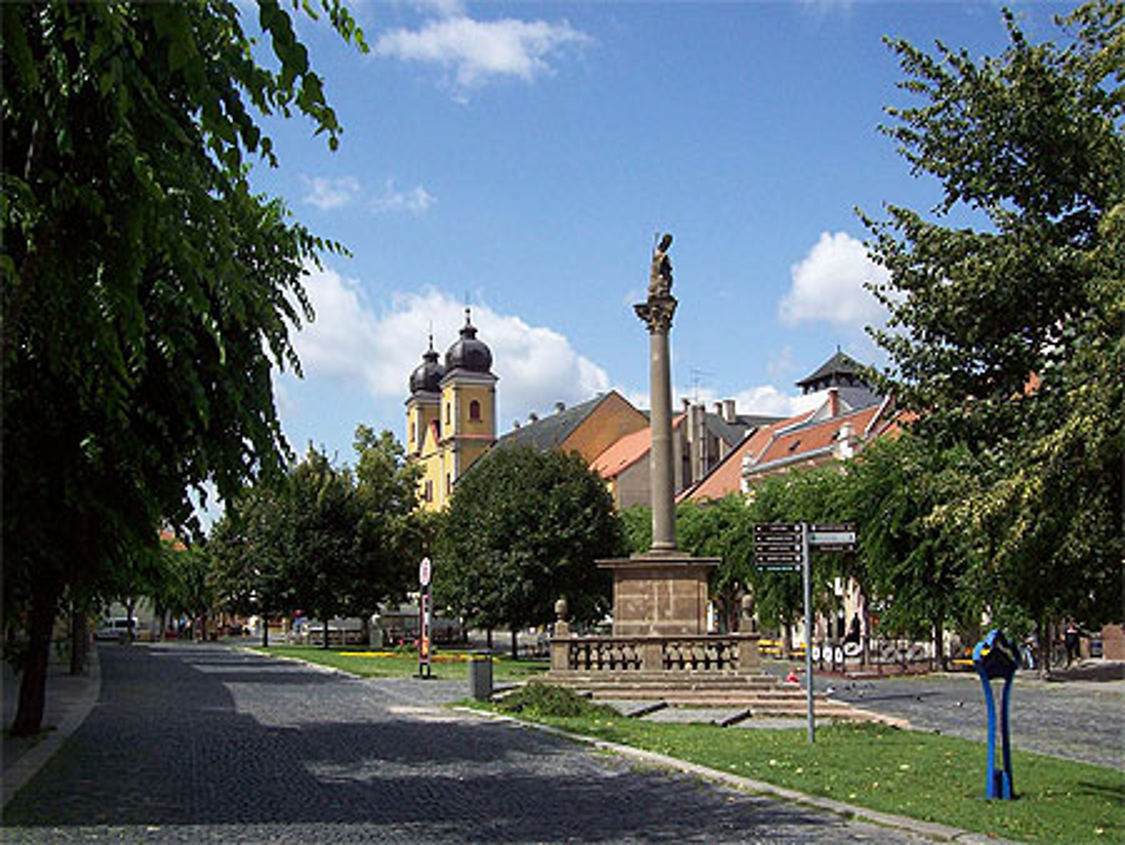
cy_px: 422
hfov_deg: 51.3
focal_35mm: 36
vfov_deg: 39.7
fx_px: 1171
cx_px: 562
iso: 80
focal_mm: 6
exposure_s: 1/662
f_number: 4.8
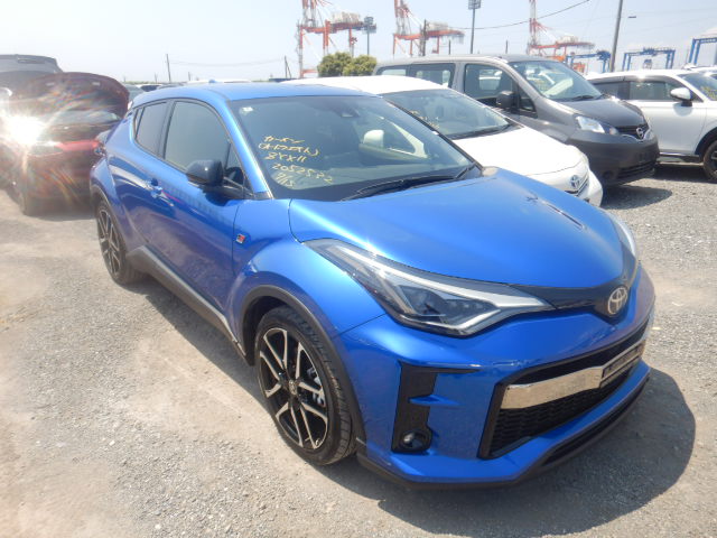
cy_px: 269
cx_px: 358
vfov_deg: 56.8
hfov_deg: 71.6
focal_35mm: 24
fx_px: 497
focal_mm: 4.3
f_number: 2.8
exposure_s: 1/200
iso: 125
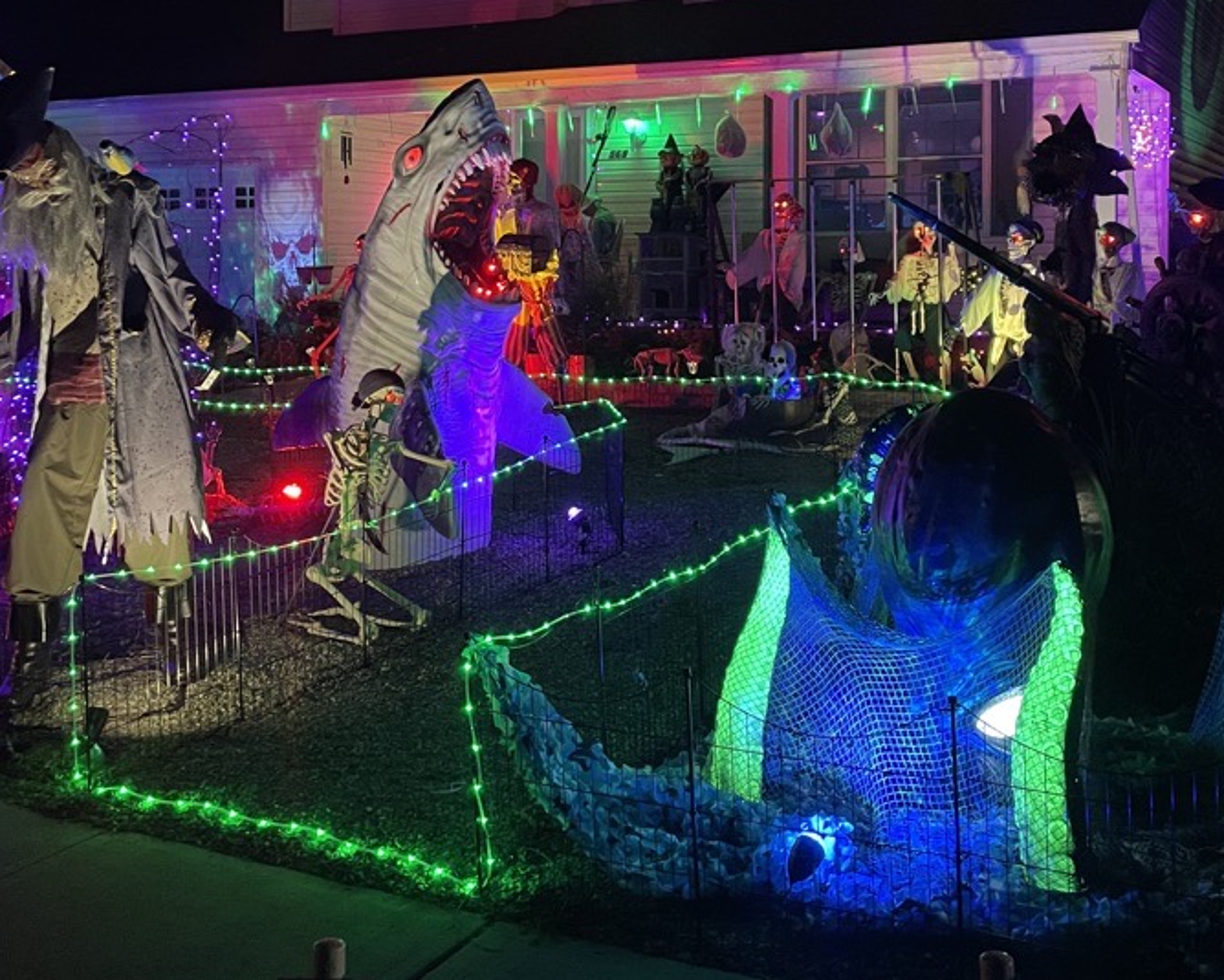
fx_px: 1486
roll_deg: +0.4
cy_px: 295
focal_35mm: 41
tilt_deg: +0.4
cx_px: 607
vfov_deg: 36.0
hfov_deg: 44.8
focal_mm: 4.2
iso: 640
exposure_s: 1/30
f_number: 1.6
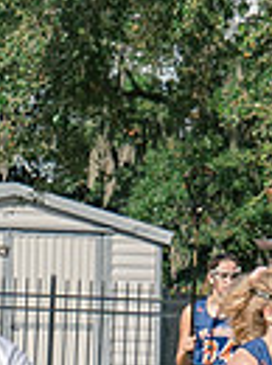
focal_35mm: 708
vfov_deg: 2.8
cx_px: 557
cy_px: 396
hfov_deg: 2.1
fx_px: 7442
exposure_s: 1/1250
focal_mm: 70
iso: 250
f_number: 5.6
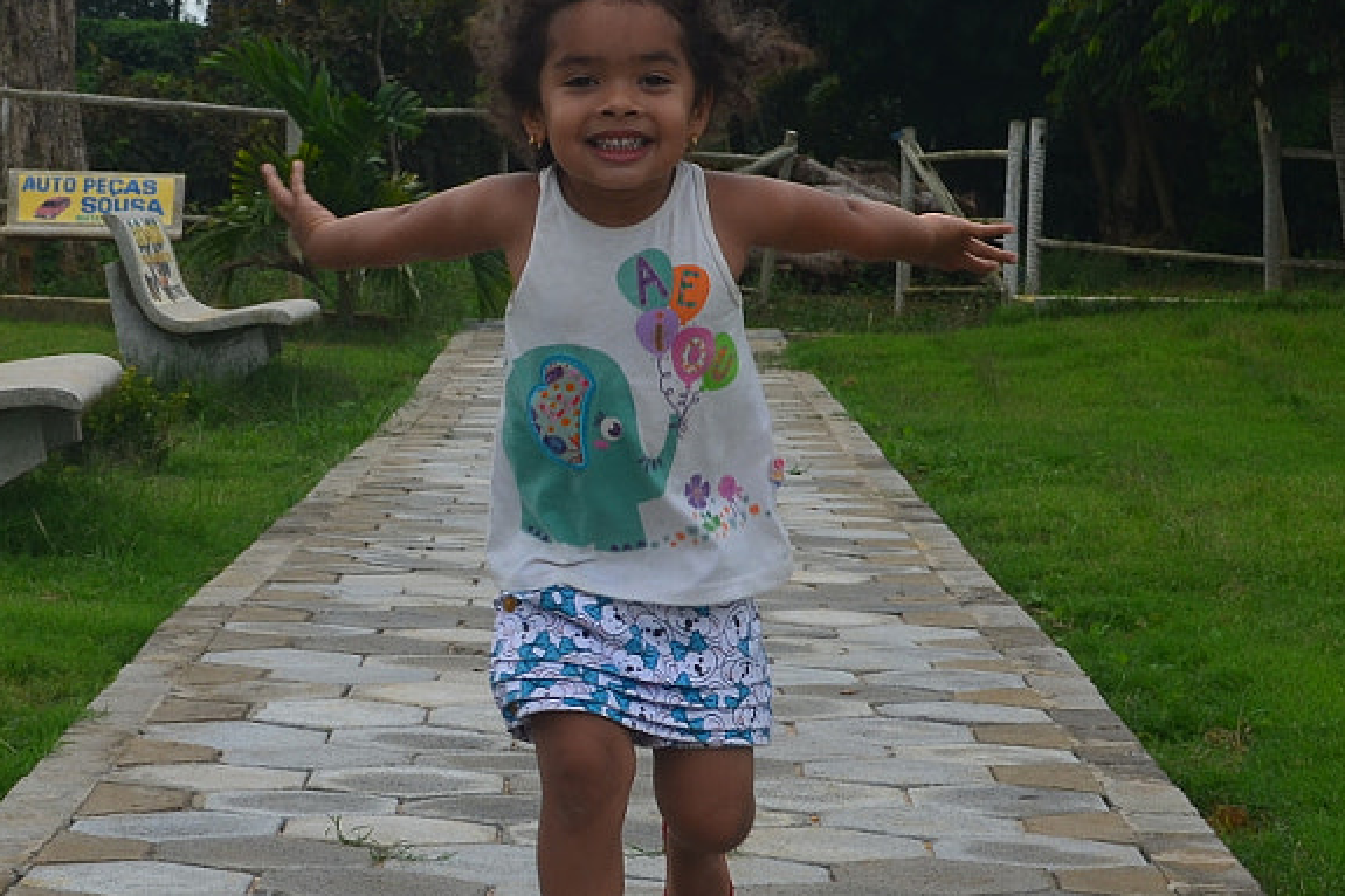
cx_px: 381
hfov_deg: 16.3
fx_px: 4669
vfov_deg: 10.9
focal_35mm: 125
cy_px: 649
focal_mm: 30
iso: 100
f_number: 10
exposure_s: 1/200
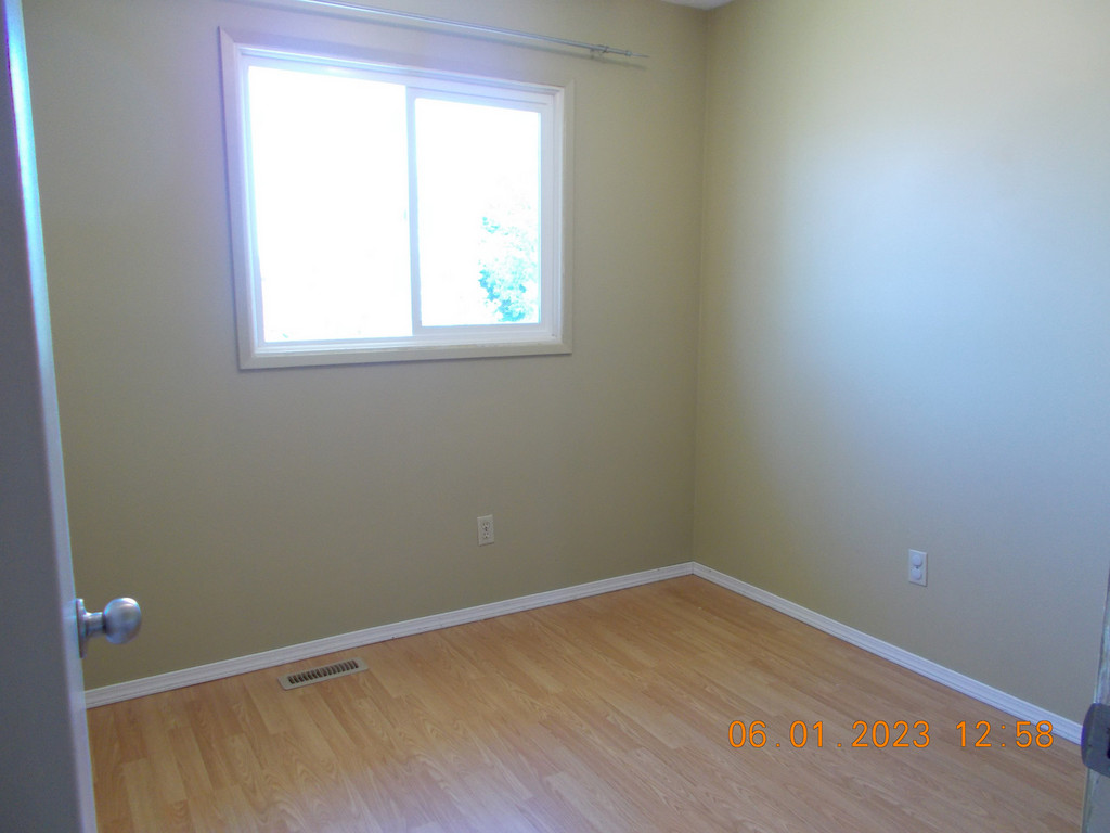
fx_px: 834
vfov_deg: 53.1
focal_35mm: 26
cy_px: 416
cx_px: 555
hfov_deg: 67.3
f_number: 3.2
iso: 200
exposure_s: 1/25
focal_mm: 4.6
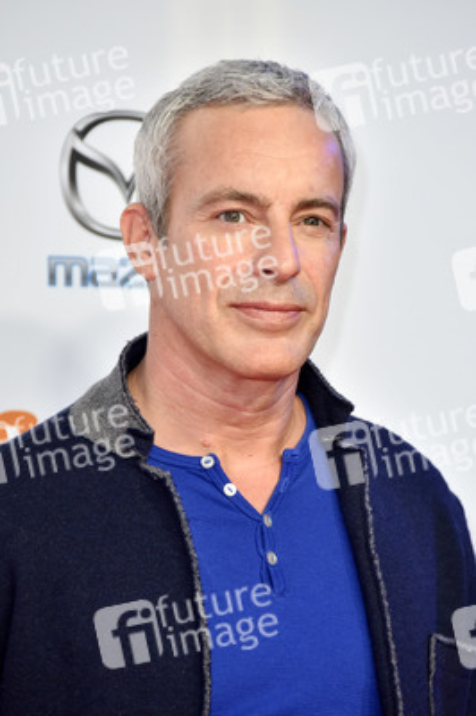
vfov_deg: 9.0
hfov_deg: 6.0
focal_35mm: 230
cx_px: 238
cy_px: 358
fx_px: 4569
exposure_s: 1/160
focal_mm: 230
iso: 1250
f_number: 5.6
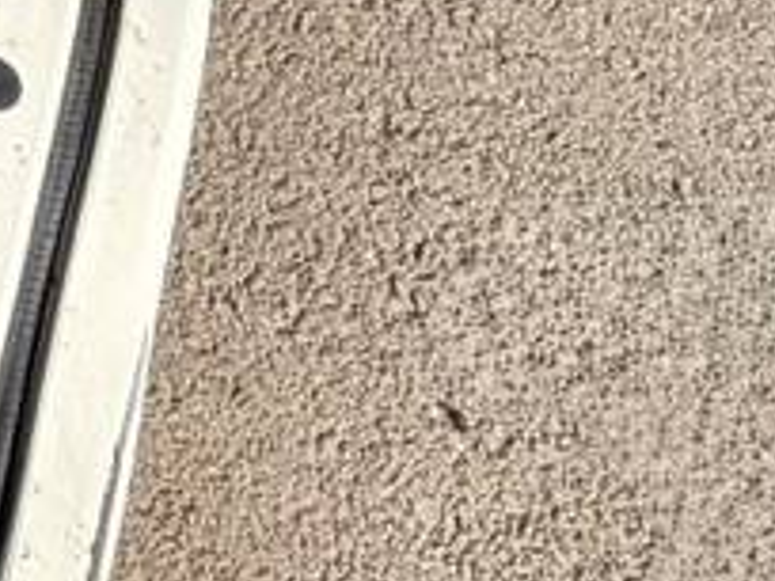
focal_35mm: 88
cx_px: -878
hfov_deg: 16.0
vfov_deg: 14.3
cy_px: -539
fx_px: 1970
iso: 40
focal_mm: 2.22
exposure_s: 1/502
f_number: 2.2
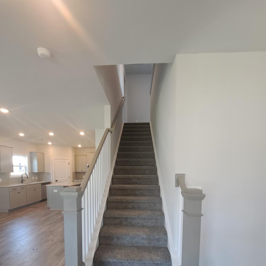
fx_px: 139
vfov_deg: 83.7
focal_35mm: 16
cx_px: 128
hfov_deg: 87.4
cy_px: 182
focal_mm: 1.74
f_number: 2.2
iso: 125
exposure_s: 1/40
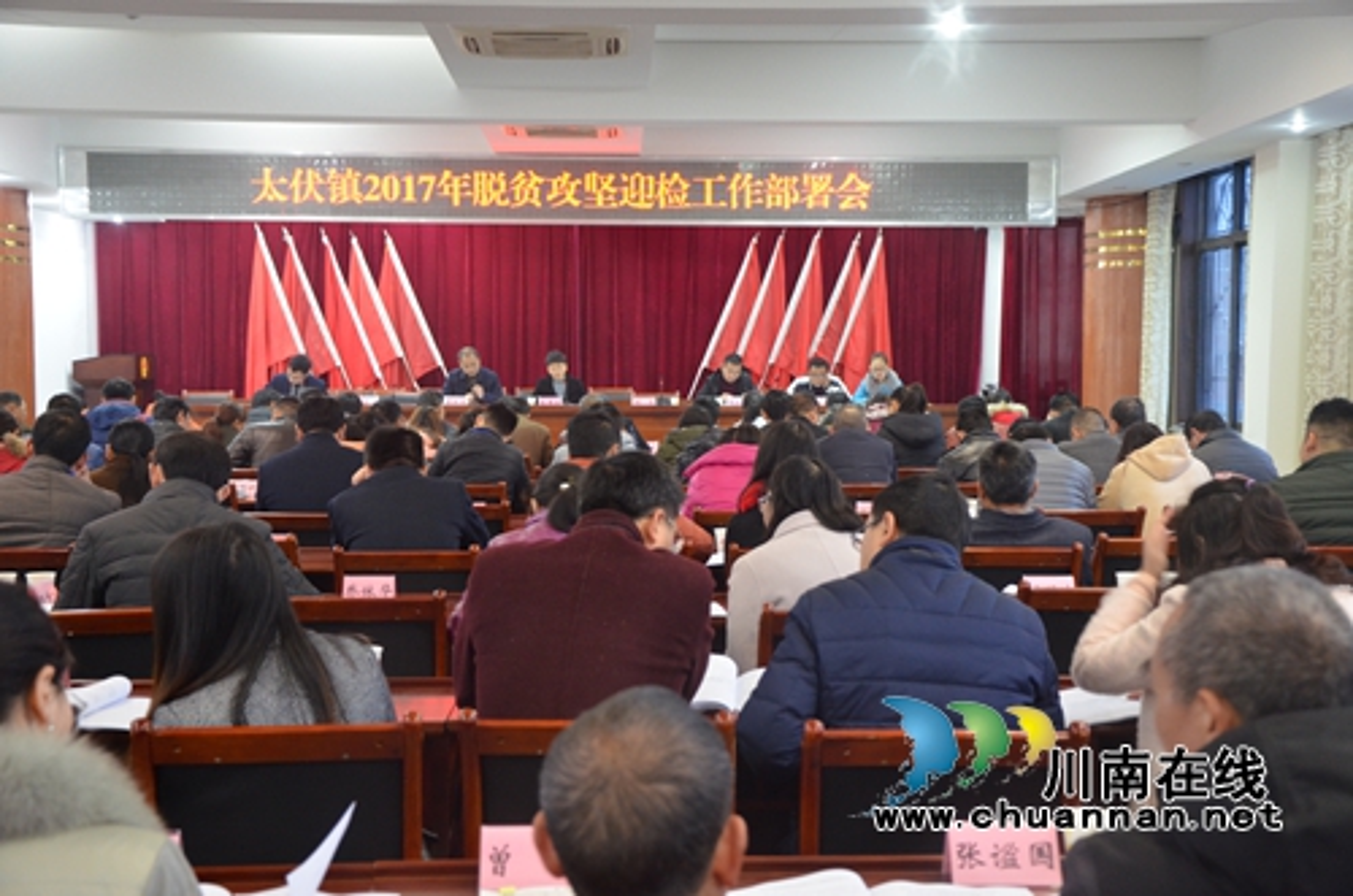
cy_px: 448
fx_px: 1969
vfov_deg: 25.6
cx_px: 676
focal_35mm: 52
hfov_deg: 37.9
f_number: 4.5
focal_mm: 35
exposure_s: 1/20
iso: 1600
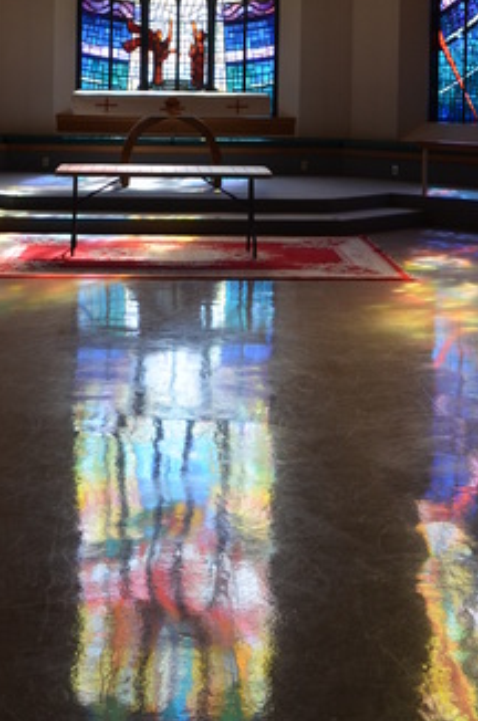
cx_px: 185
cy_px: 75
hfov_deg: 20.8
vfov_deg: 29.7
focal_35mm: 65
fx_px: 1300
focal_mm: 18
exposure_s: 1/125
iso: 320
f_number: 5.6
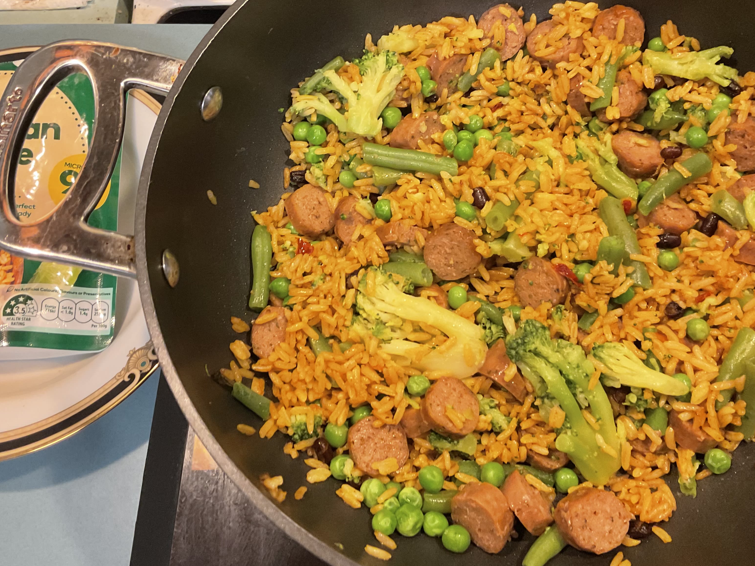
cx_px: 376
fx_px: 829
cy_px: 236
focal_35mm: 38
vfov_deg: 37.6
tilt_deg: -66.8
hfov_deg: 49.0
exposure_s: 1/30
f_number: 1.8
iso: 250
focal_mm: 3
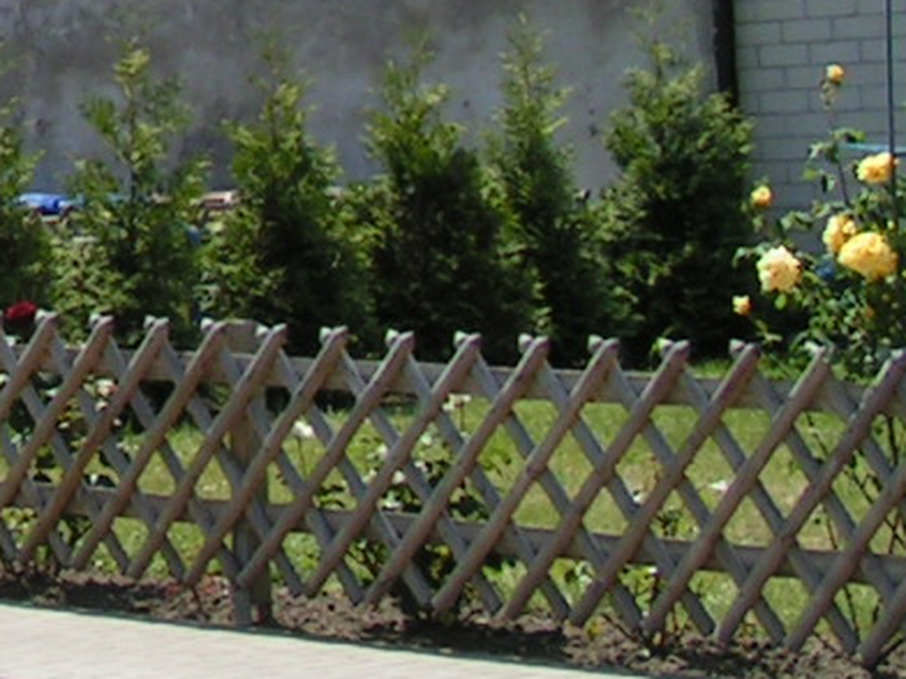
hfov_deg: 11.9
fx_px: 4057
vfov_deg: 9.3
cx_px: -636
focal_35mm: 155
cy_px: -367
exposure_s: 1/320
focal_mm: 5.8
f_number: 5.6
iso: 50
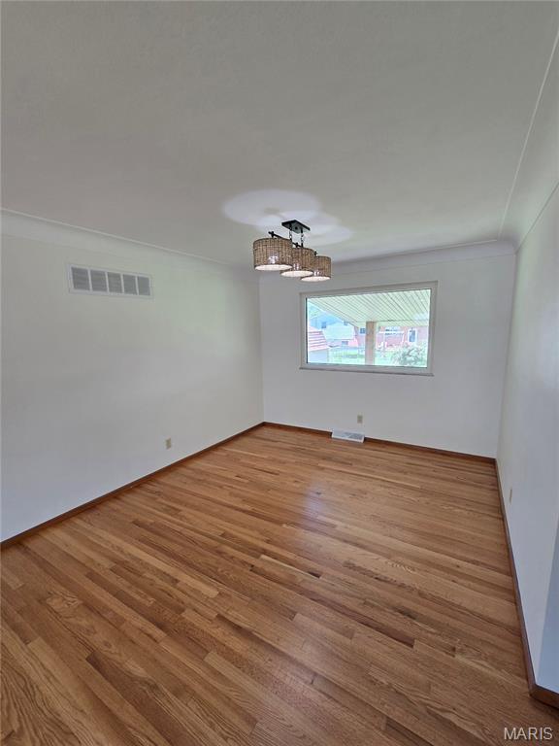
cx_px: 280
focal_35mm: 13
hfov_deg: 89.9
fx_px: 280
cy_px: 373
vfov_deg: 106.2
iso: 64
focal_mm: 2.2
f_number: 2.2
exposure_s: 1/62.5
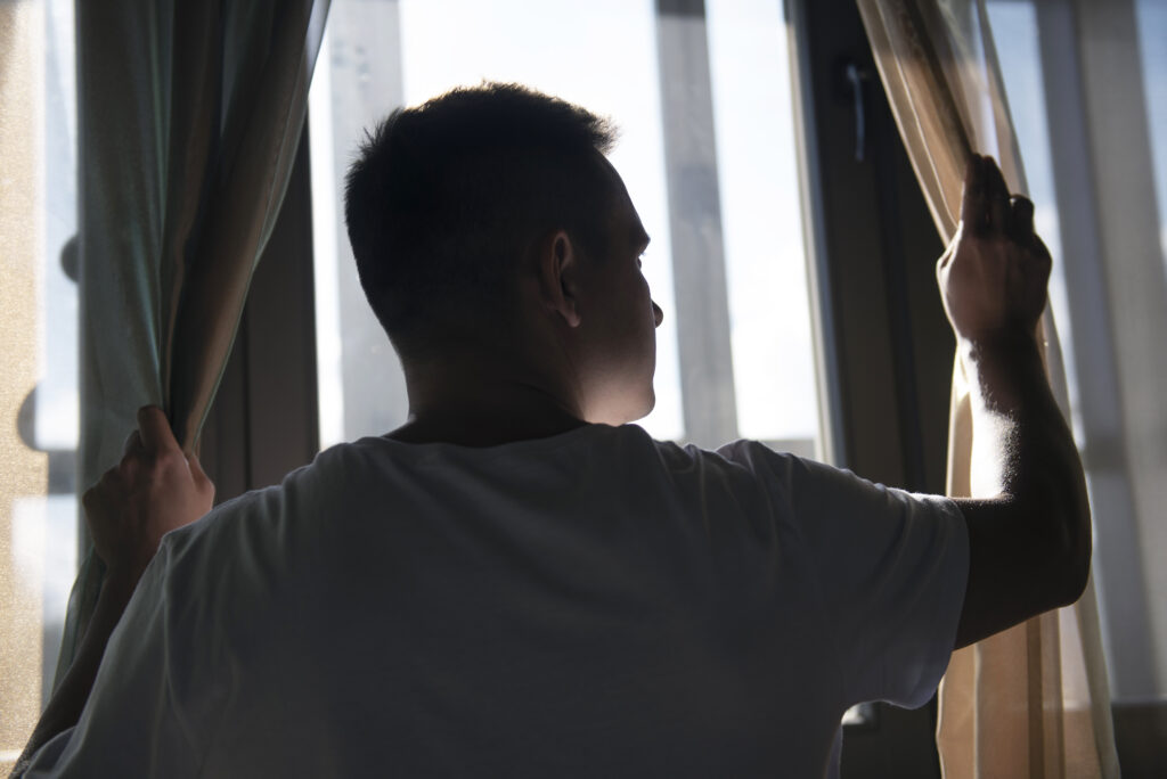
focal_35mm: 50
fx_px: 1622
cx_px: 584
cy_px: 390
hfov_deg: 39.6
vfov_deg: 27.0
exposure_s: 1/640
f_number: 2.8
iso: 100
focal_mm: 50
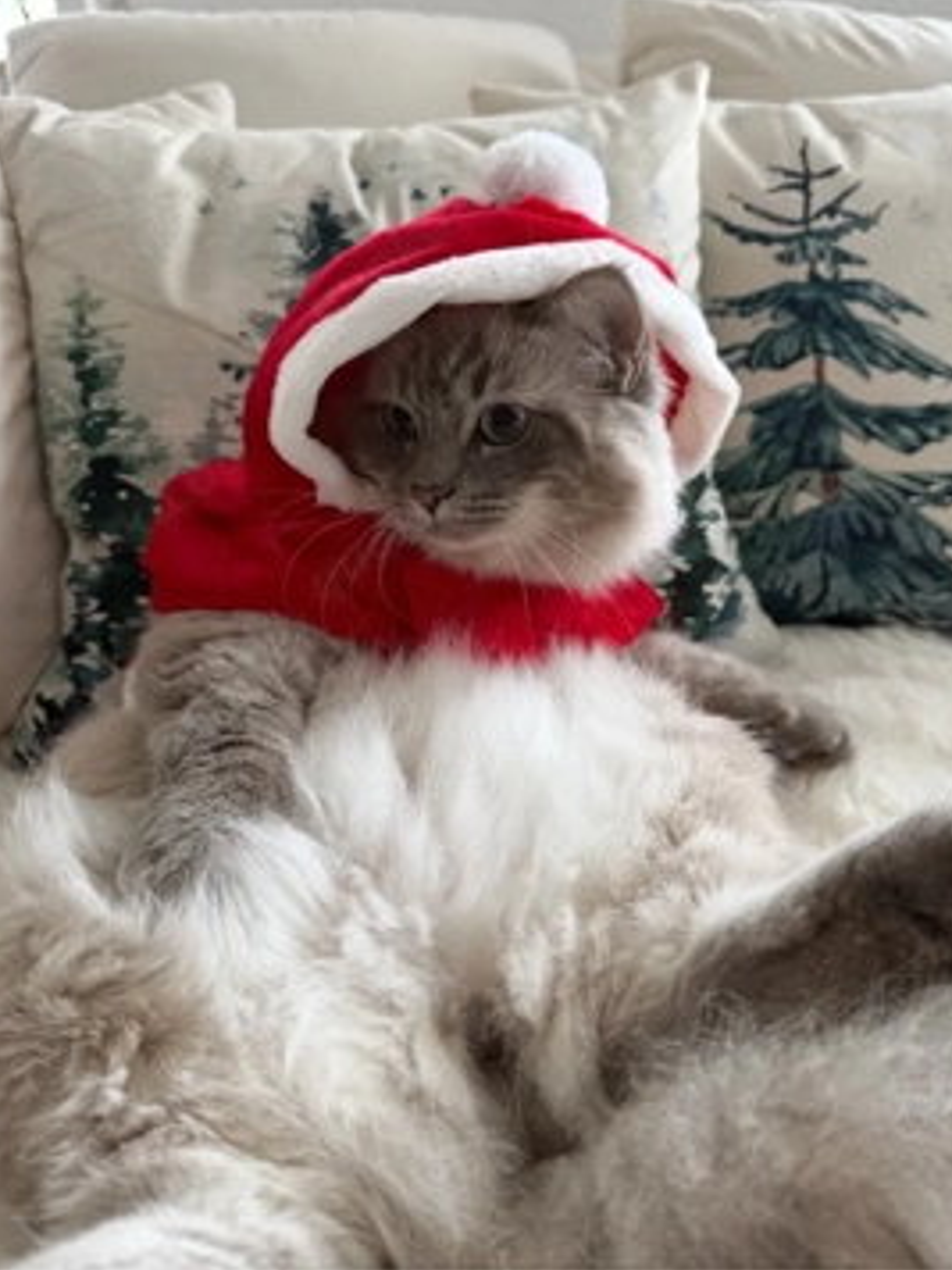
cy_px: 560
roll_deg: -1.1
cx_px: 488
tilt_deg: -15.2
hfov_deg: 51.3
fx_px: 990
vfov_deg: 65.1
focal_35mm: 27
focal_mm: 6.76
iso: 320
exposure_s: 1/60
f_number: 1.78
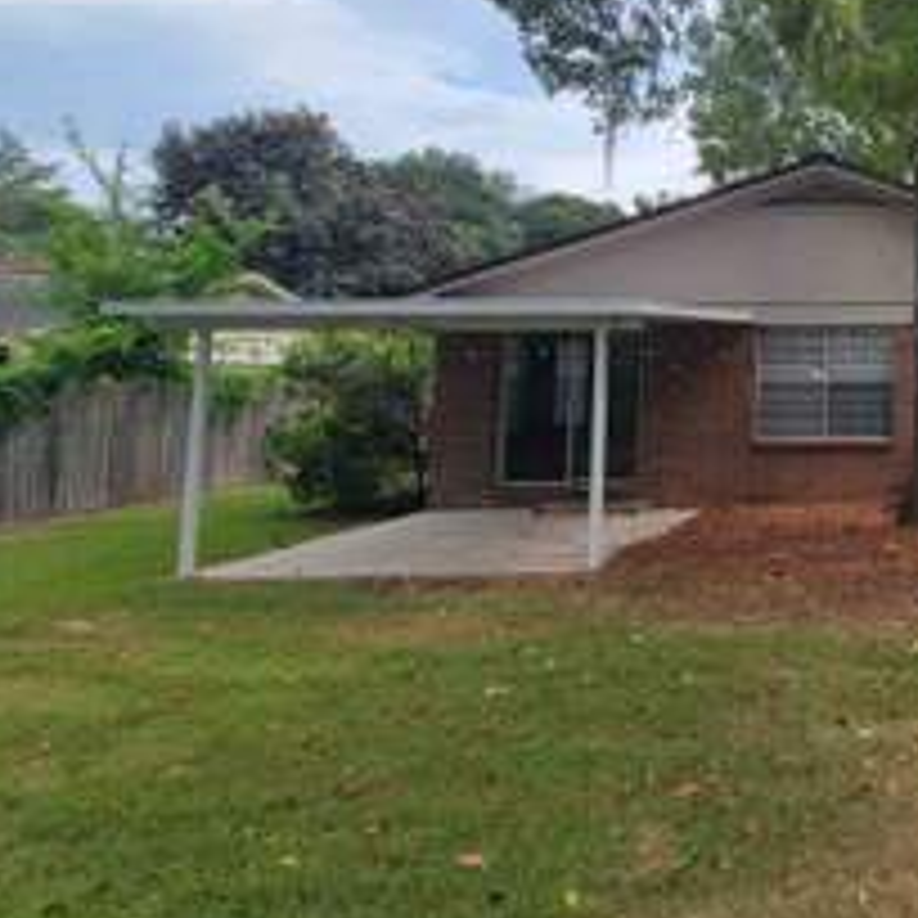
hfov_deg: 45.8
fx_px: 810
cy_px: 310
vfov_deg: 57.8
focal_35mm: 27
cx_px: 986
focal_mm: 2.2
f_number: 2.2
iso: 50
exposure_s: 1/612
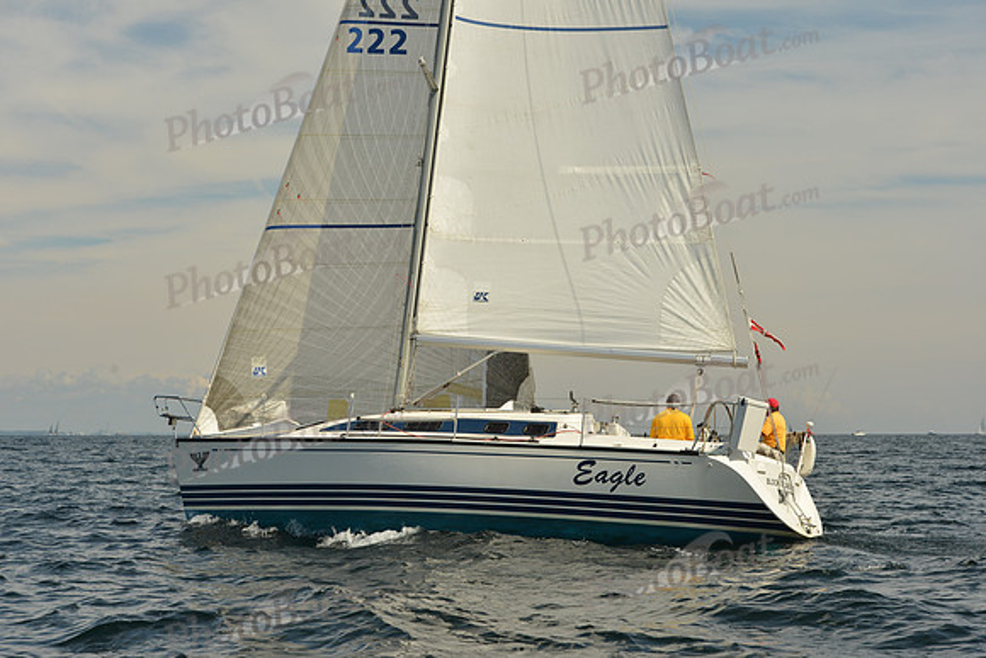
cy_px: 329
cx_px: 493
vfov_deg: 19.5
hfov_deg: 28.8
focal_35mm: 70
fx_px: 1918
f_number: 9
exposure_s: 1/1250
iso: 320
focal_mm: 70
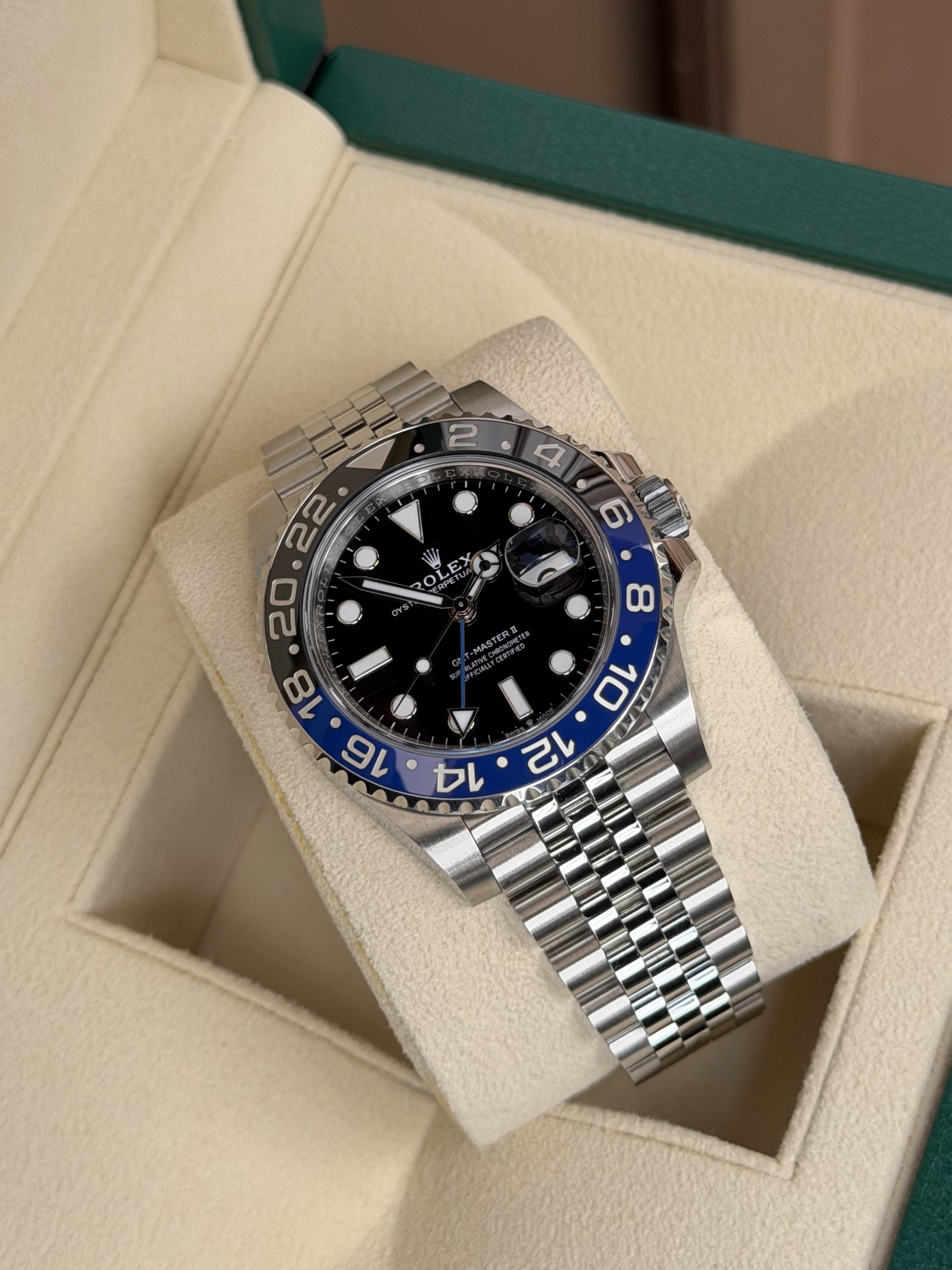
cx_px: 476
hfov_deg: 30.3
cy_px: 635
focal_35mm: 48
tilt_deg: -54.5
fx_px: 1760
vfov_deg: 39.7
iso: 64
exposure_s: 1/299
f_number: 1.78
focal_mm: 6.76
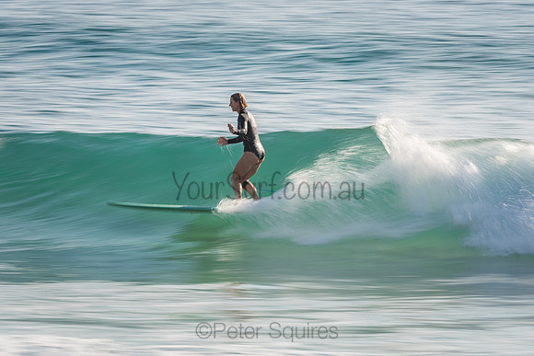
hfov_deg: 3.4
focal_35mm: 613
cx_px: 242
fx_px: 9100
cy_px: 161
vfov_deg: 2.2
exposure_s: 1/20
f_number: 13
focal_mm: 500
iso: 31
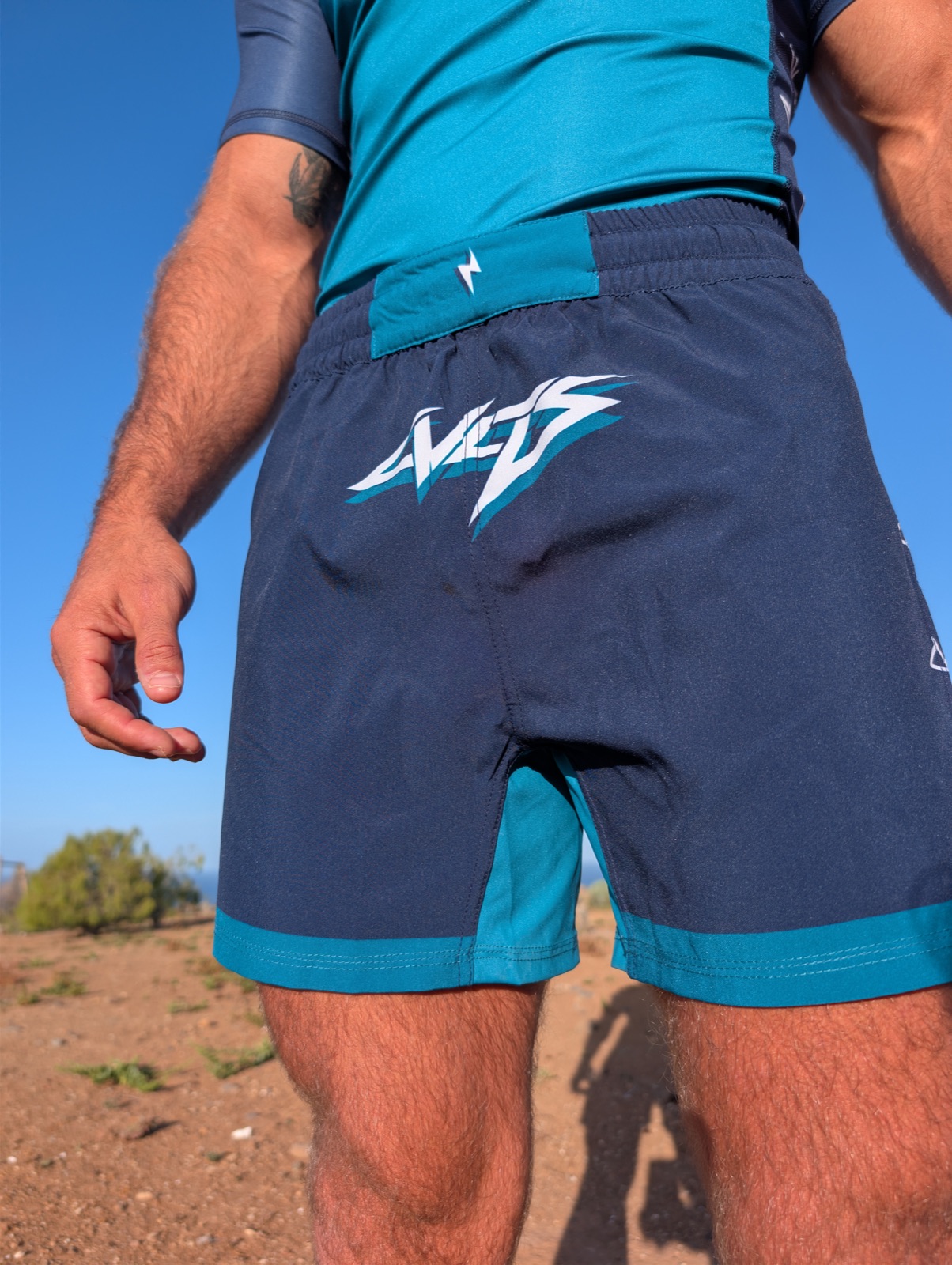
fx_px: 878
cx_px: 476
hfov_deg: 56.9
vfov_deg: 71.5
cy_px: 632
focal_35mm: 24
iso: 21
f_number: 1.68
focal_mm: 6.9
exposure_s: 1/1055
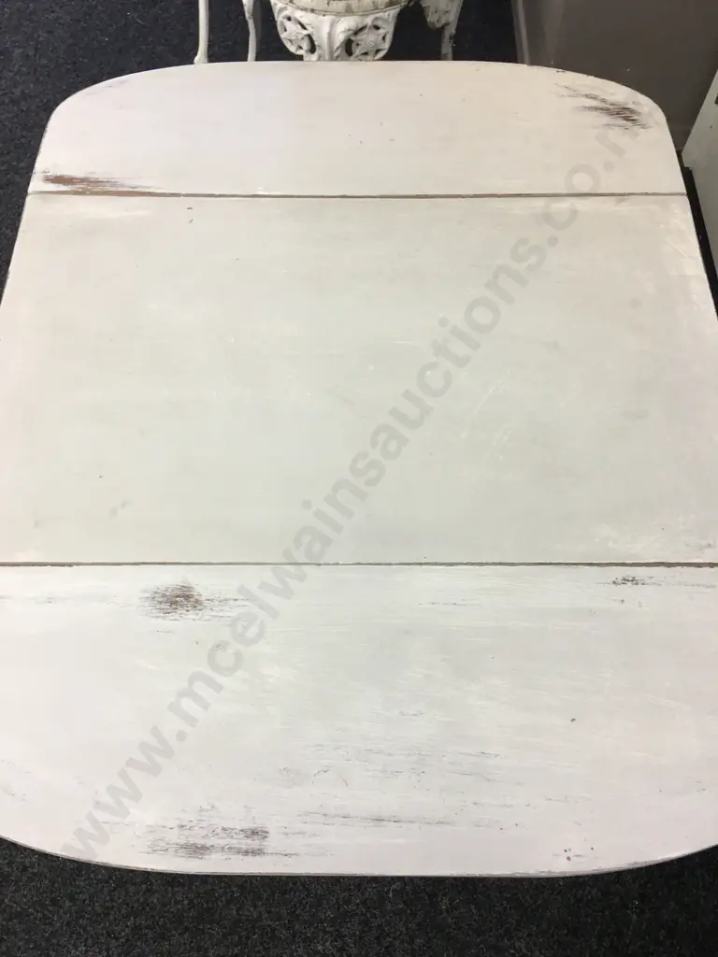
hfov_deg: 48.2
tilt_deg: -61.6
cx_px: 359
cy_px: 478
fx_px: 802
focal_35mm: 29
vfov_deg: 61.7
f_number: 2.2
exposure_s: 1/33
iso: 50
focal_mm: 4.15
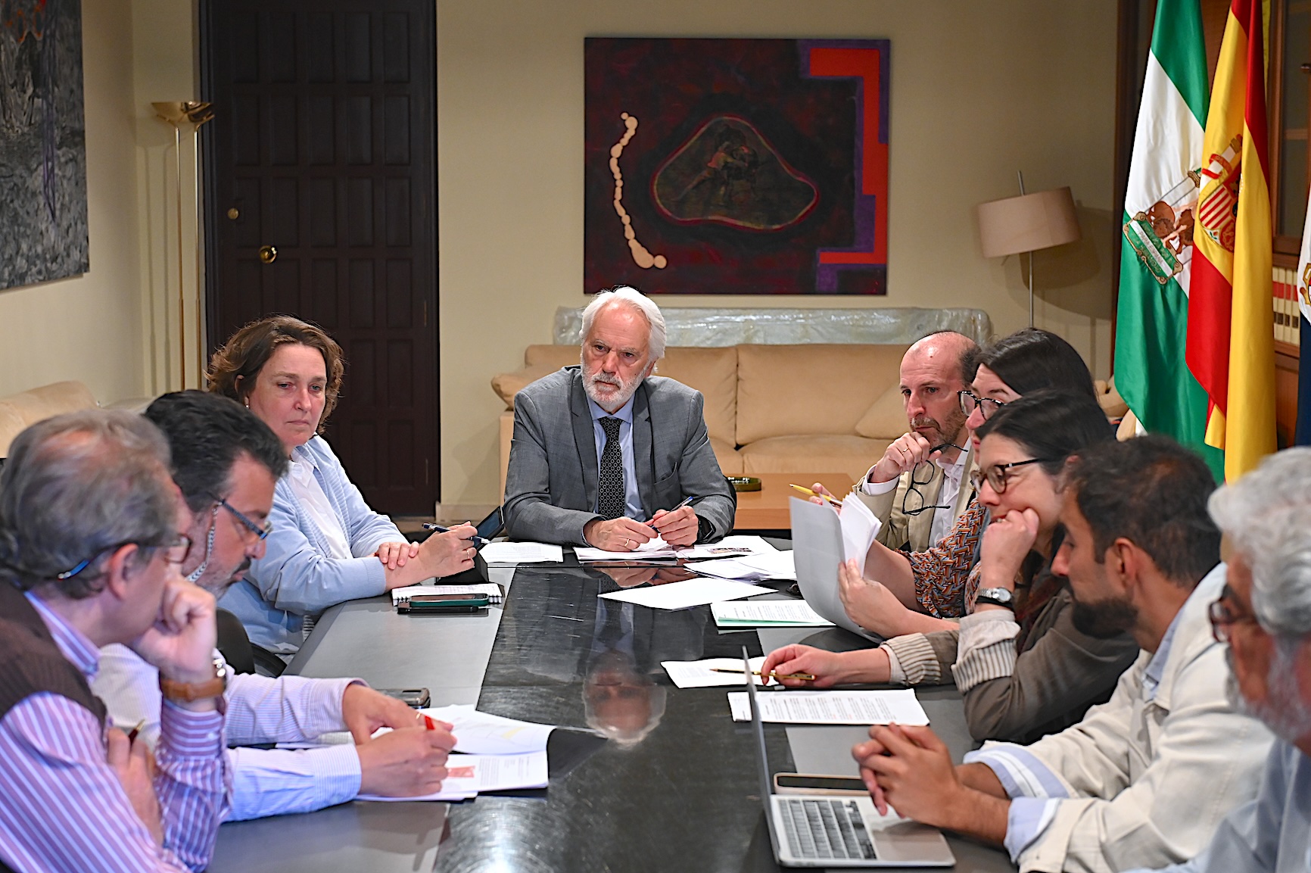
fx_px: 2402
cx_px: 656
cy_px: 436
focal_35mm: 66
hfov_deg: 30.5
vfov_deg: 20.6
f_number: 5
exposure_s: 1/125
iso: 3200
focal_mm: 66
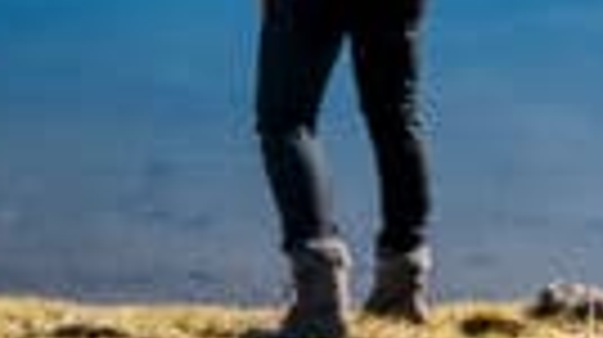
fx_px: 3194
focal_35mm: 200
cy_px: -989
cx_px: -63
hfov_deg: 10.6
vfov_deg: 5.4
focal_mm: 25
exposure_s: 1/400
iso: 100
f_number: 7.1
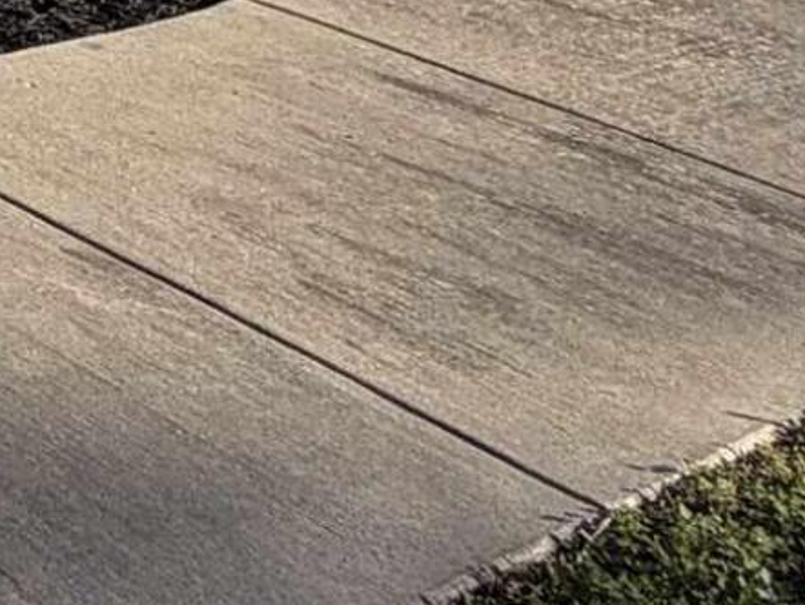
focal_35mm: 95
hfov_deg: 15.7
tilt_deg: +2.5
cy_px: -771
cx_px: -869
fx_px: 2210
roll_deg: +0.1
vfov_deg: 12.7
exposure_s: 1/770
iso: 40
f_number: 2.2
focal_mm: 2.22
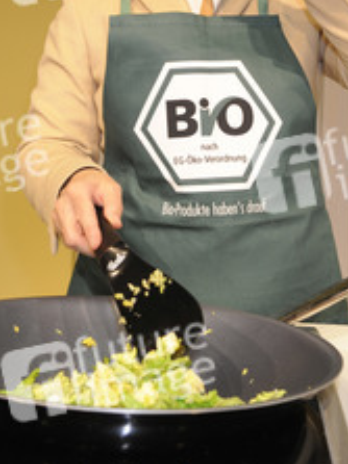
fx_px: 926
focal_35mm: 69
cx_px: 169
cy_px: 60
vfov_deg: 27.3
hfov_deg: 21.3
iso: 1250
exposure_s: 1/160
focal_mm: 40
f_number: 7.1
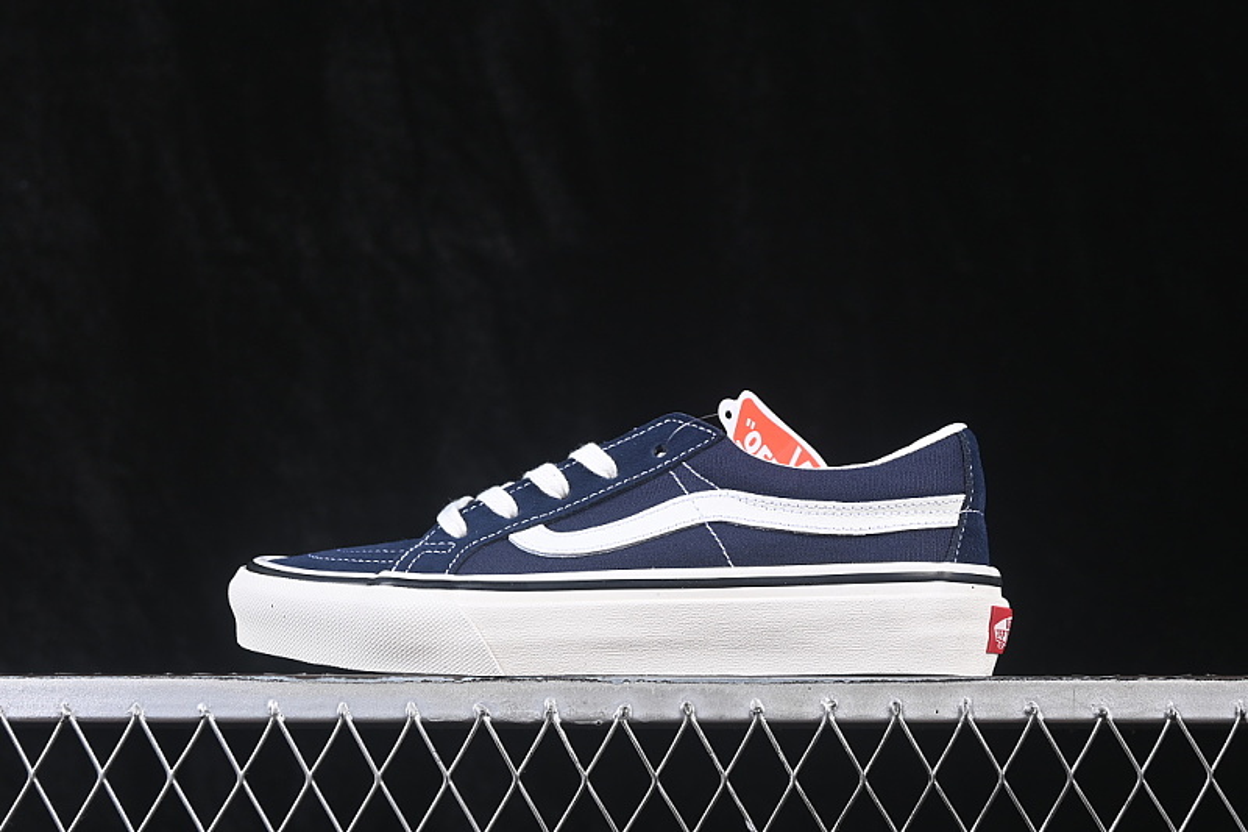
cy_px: 416
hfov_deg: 27.0
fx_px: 2599
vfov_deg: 18.2
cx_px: 624
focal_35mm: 75
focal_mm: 50
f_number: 7.1
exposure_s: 1/60
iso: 160
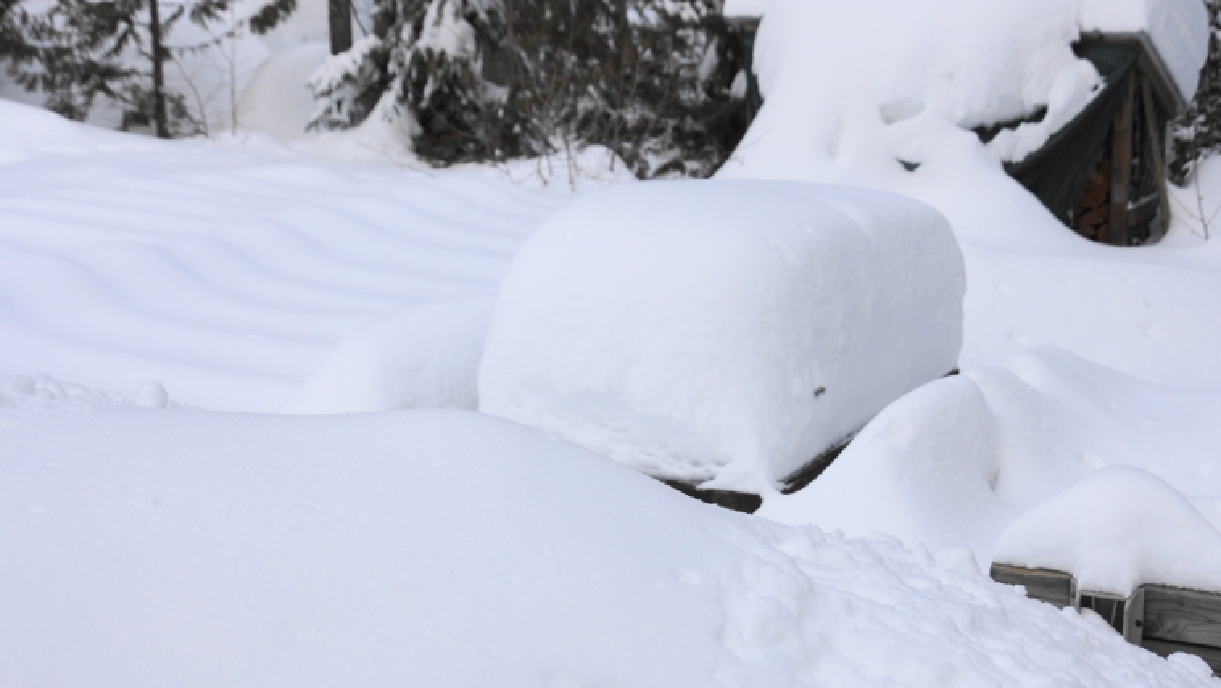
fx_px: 1878
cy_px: 330
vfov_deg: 20.7
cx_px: 707
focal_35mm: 58
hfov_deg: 35.9
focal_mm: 28
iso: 100
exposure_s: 1/125
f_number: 5.6
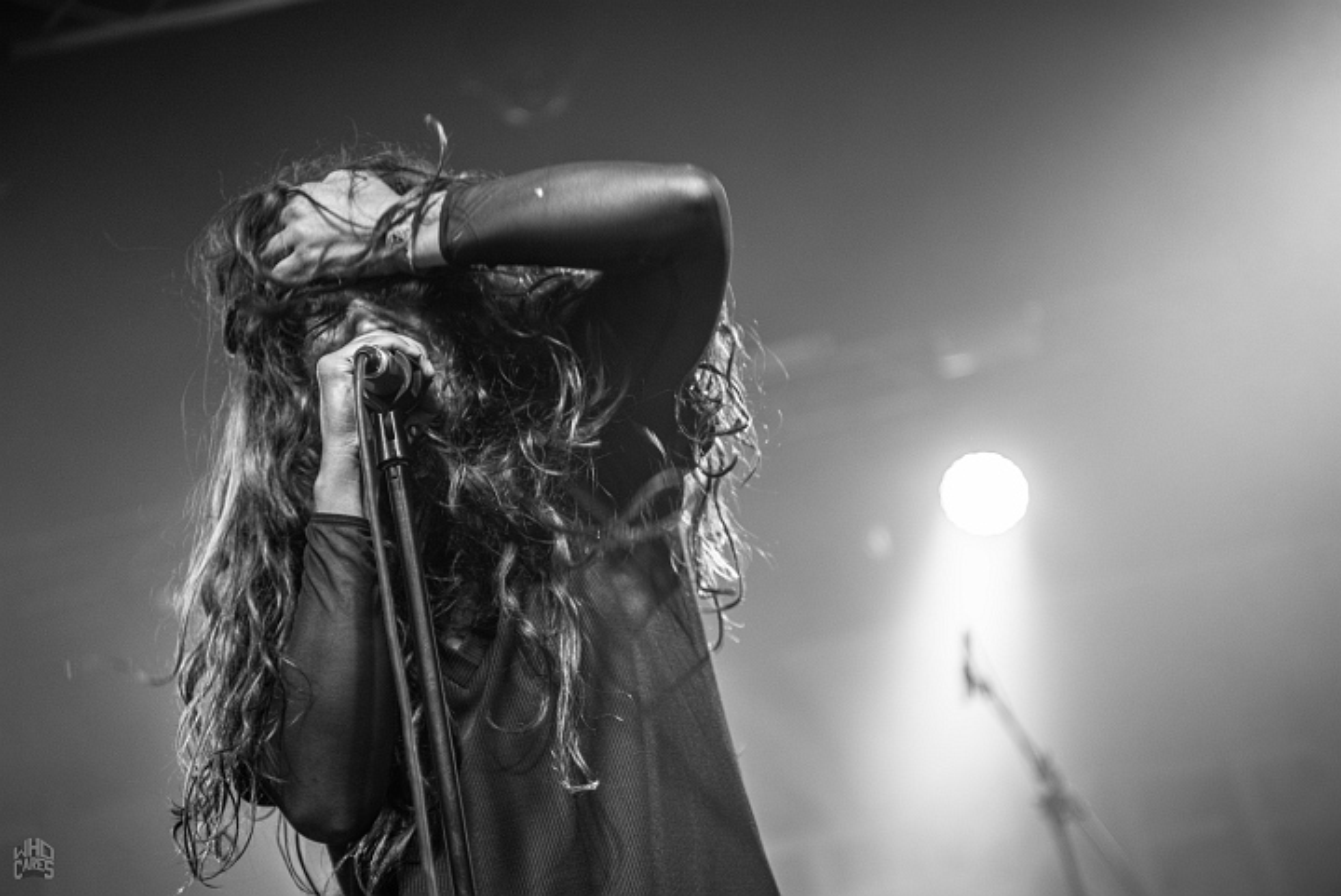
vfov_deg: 21.0
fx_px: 2423
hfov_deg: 30.9
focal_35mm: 65
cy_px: 448
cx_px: 670
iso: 250
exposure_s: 1/125
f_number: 2.8
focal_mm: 65
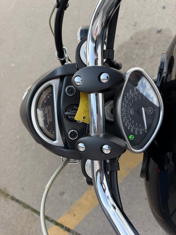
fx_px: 163
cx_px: 88
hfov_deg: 56.8
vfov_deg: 71.6
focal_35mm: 24
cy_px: 118
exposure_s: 1/1250
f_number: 1.78
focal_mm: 6.76
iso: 100
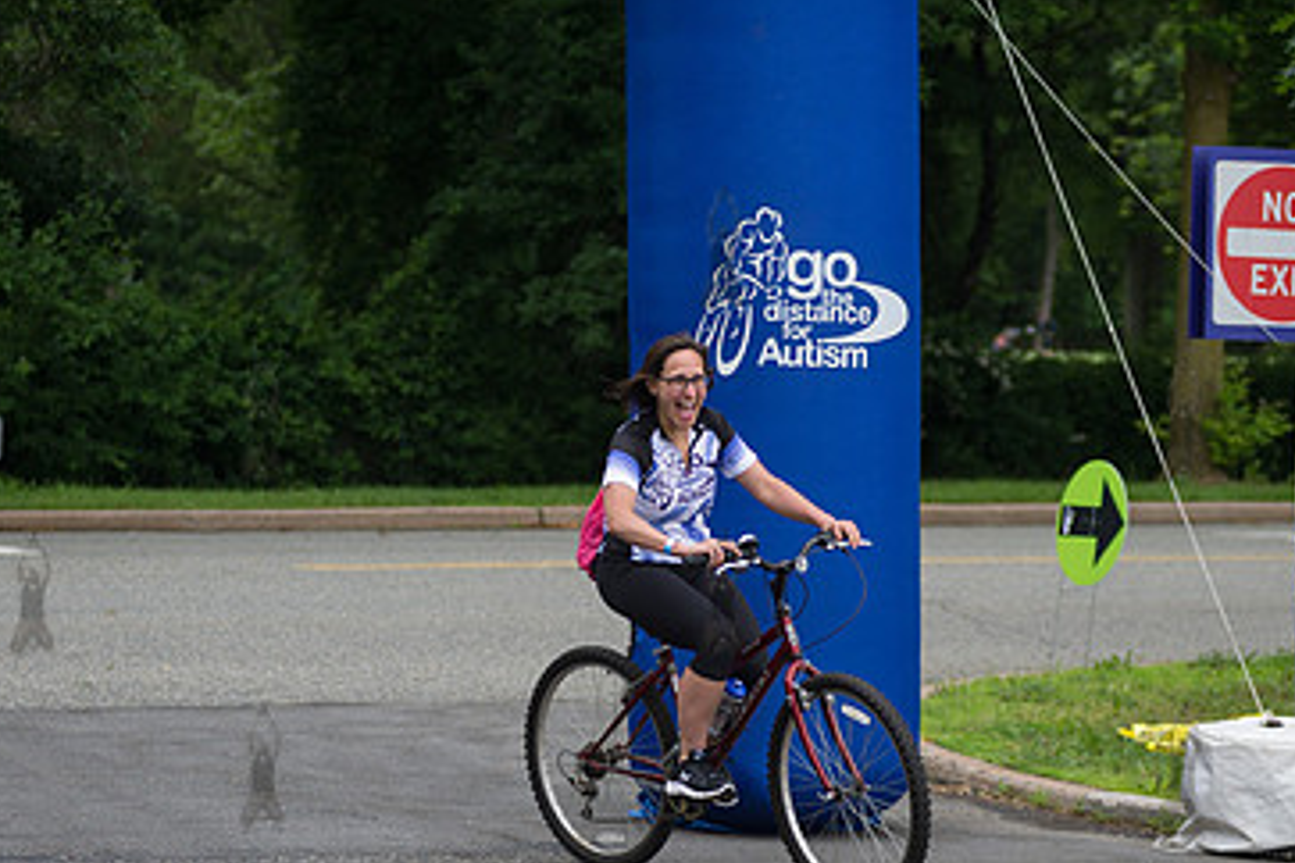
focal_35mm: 128
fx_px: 4604
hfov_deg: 16.0
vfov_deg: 10.7
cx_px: 721
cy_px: 590
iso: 200
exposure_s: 1/800
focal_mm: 80
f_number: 3.5
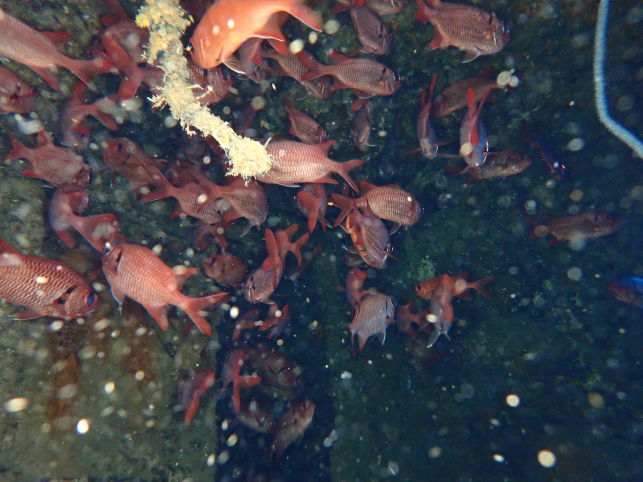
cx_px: 322
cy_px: 241
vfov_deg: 54.9
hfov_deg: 69.4
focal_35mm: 25
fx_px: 464
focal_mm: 4.5
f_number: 2.8
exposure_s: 1/60
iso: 1000
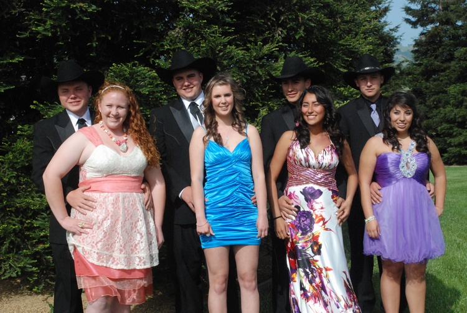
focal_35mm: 75
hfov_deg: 27.0
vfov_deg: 18.2
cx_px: 234
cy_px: 156
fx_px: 974
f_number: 14
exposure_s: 1/800
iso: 1600
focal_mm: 50
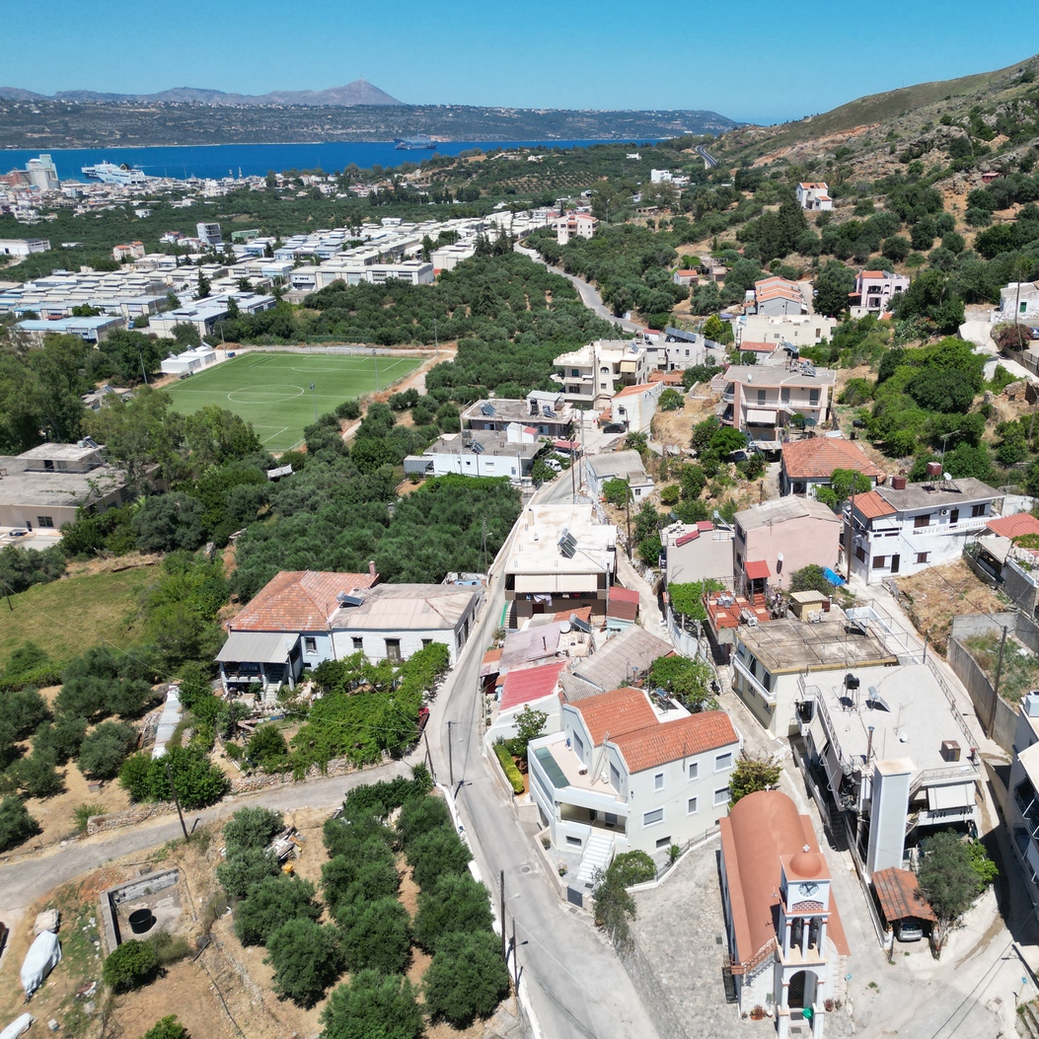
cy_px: 508
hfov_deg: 54.7
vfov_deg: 55.6
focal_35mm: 29
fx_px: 985
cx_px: 675
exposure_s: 1/4000
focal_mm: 6.72
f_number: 1.7
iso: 150
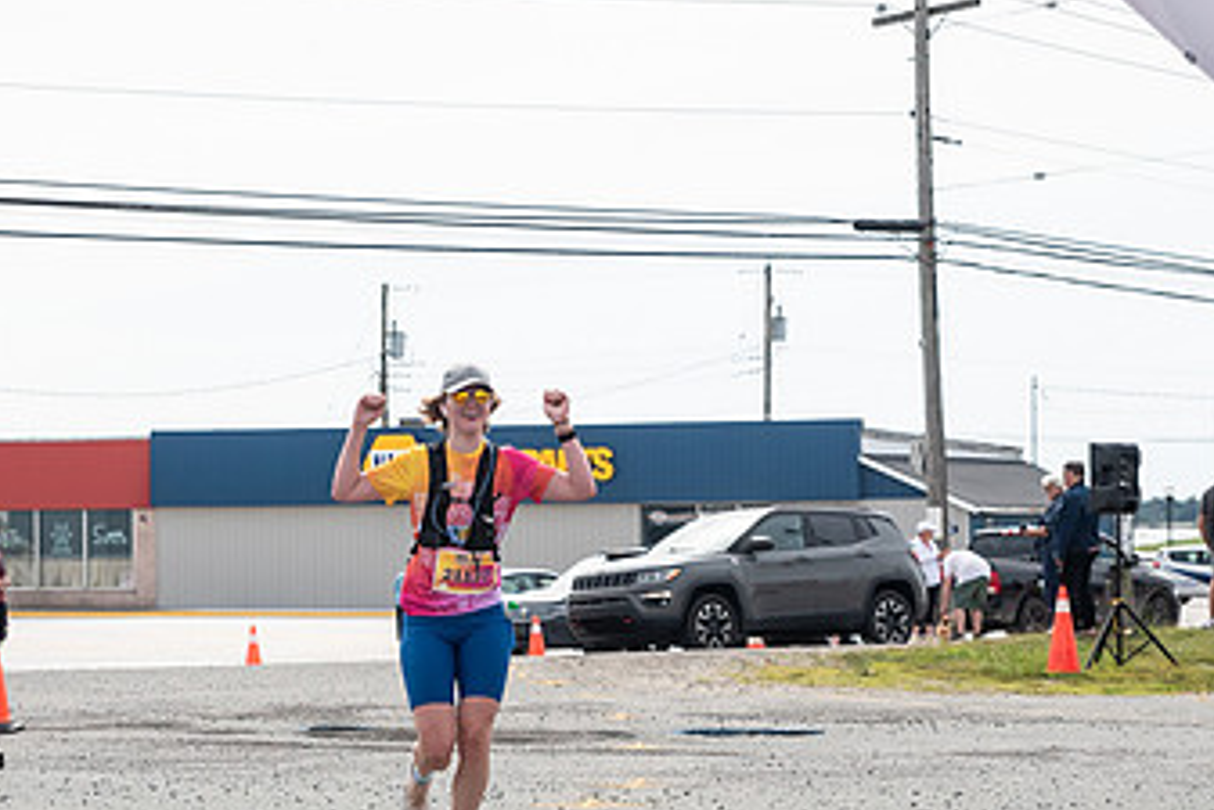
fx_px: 3812
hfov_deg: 18.1
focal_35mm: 113
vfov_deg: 12.1
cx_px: 450
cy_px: 435
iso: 800
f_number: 4
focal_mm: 52
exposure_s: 1/3200
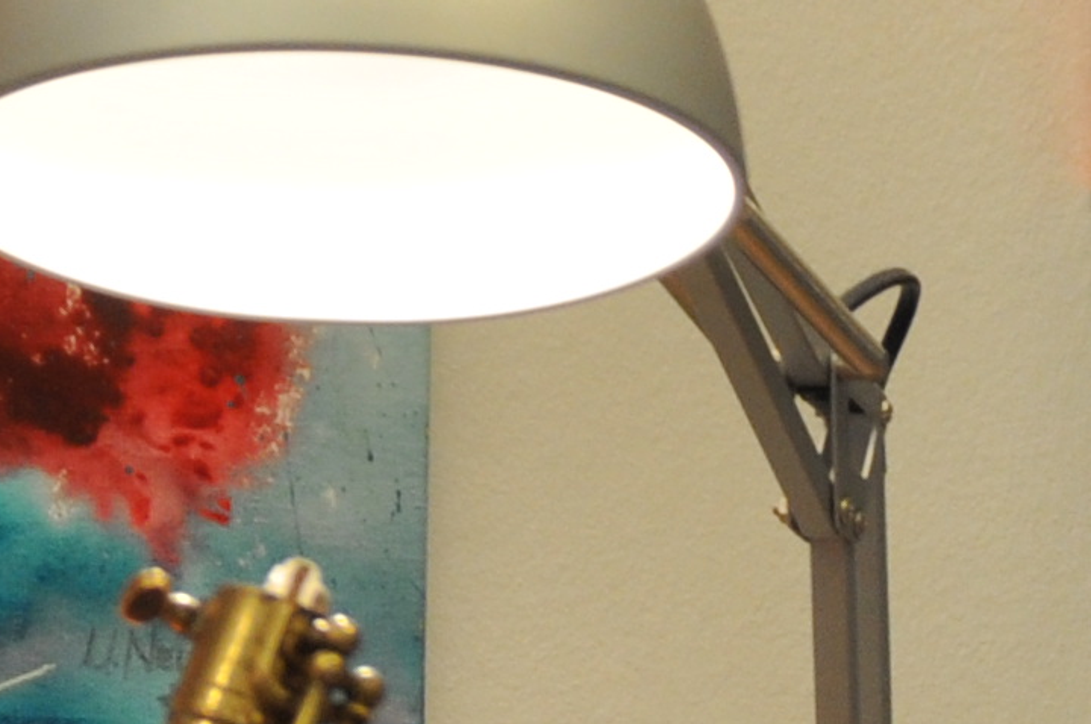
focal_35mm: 286
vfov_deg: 4.8
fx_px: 8656
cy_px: 969
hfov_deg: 7.1
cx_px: -339
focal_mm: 32
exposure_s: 1/80
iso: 400
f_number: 4.5
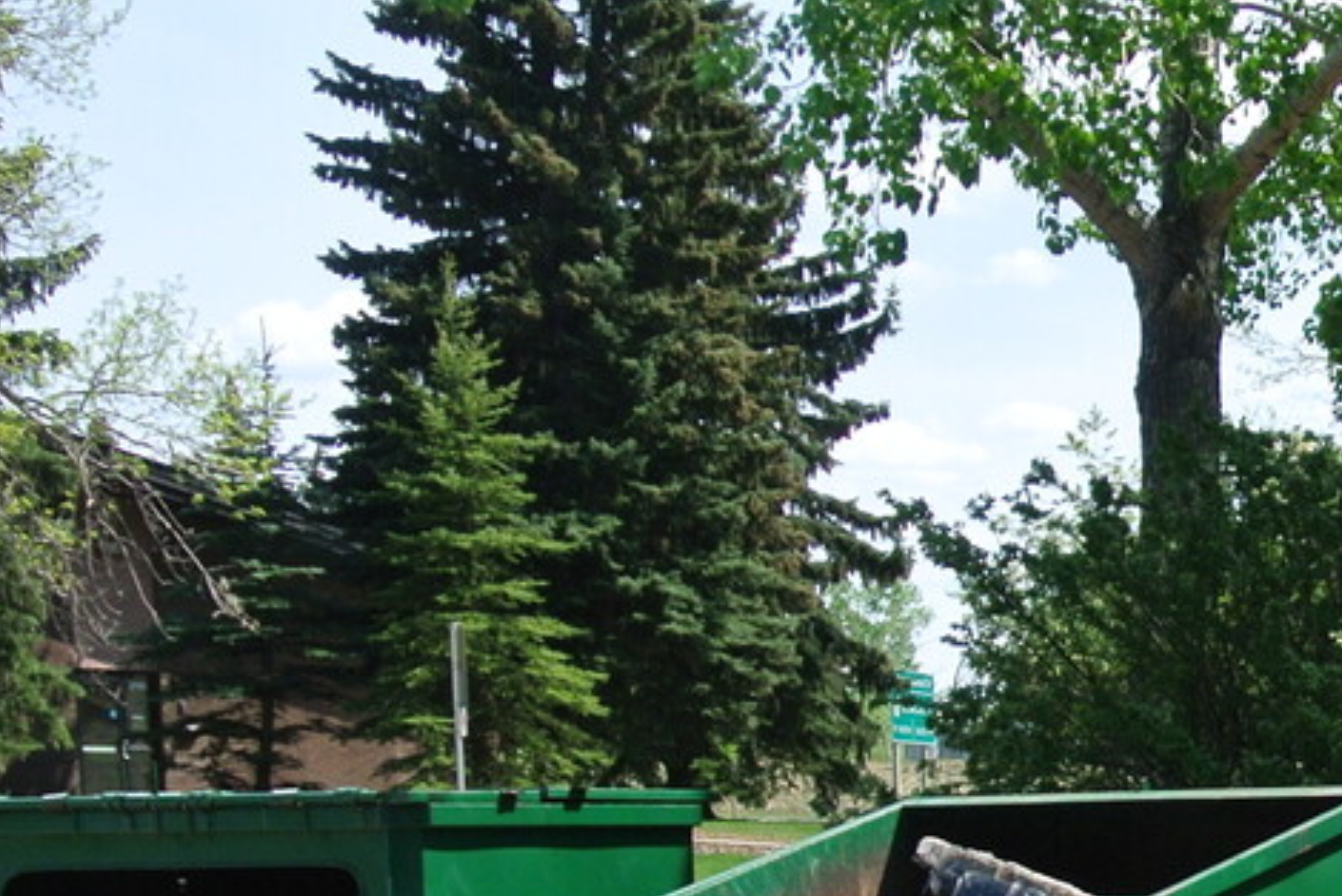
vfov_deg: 12.5
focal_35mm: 103
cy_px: 1464
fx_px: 3842
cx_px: 1777
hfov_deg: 18.4
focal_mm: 11.4
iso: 100
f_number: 4.5
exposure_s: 1/500
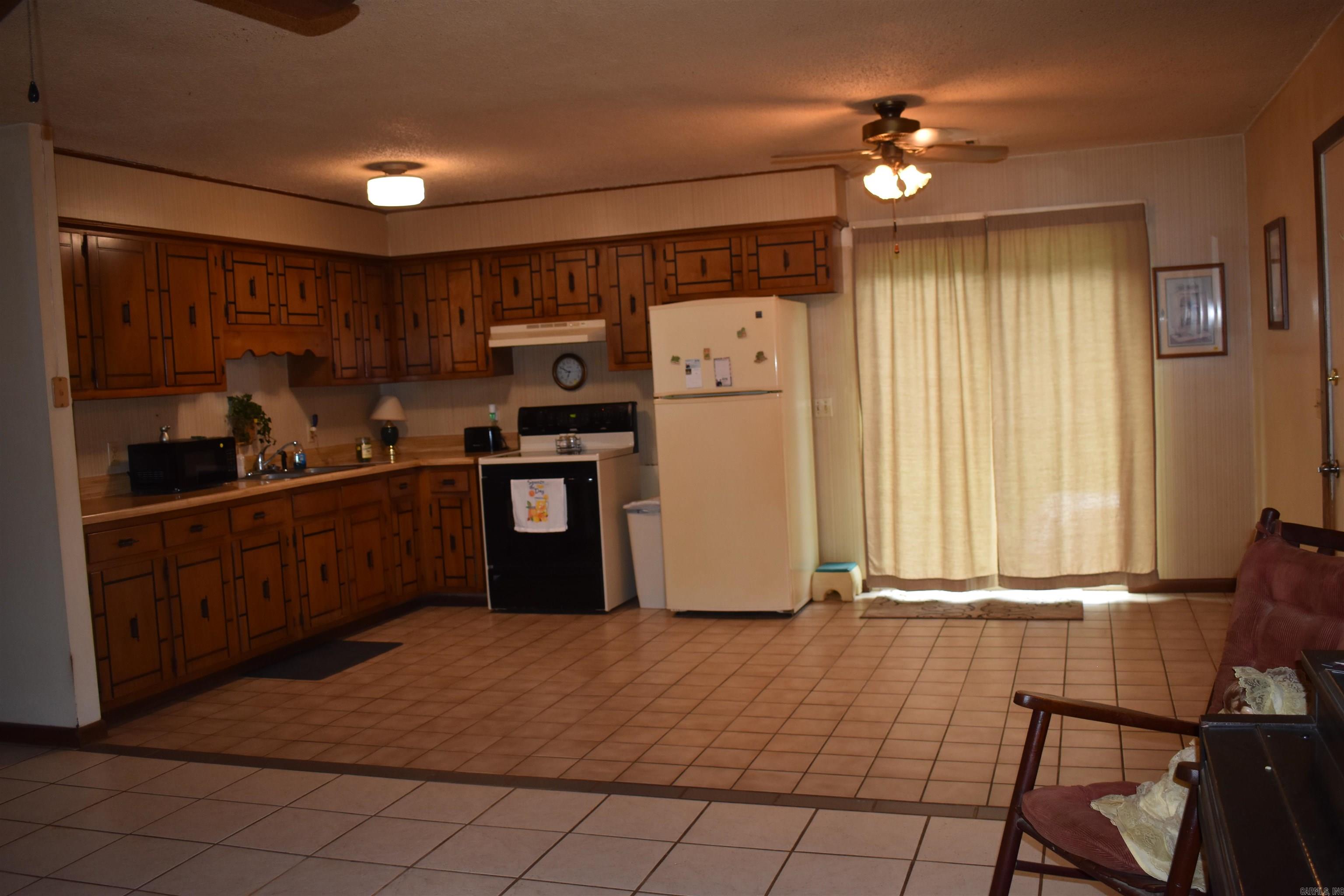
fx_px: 1232
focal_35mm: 33
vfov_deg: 40.0
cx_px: 672
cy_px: 448
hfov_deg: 57.2
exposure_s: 1/60
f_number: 3.8
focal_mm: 22
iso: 800
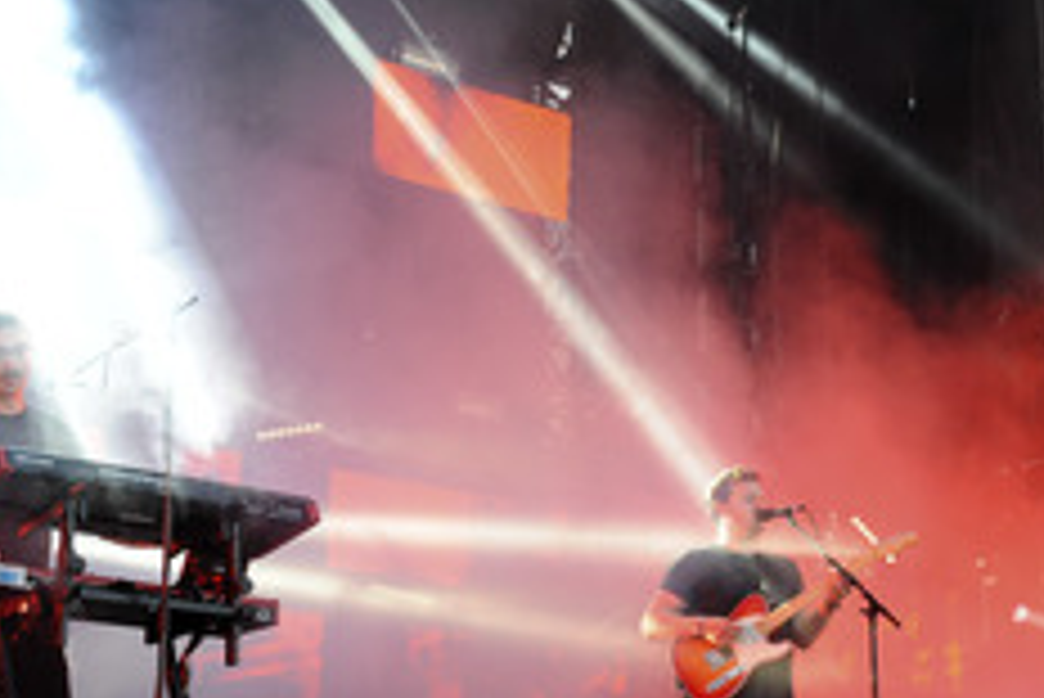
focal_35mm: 97
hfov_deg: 20.8
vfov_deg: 14.1
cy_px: 342
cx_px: 790
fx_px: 2815
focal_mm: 50
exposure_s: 1/500
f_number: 3.5
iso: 1000
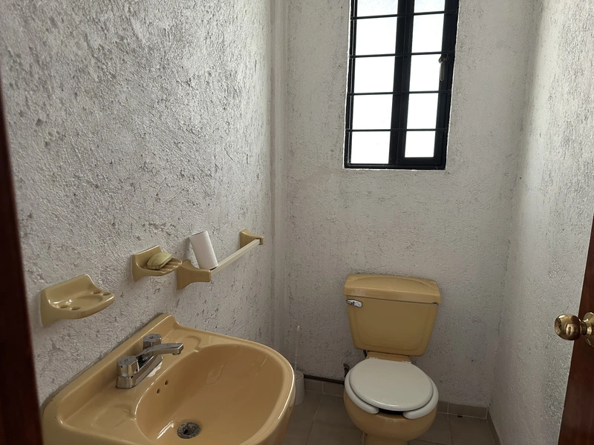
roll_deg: -0.1
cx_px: 297
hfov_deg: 71.6
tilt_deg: -10.6
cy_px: 222
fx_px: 412
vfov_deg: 56.8
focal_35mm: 24
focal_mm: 6.86
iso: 320
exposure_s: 1/60
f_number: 1.78
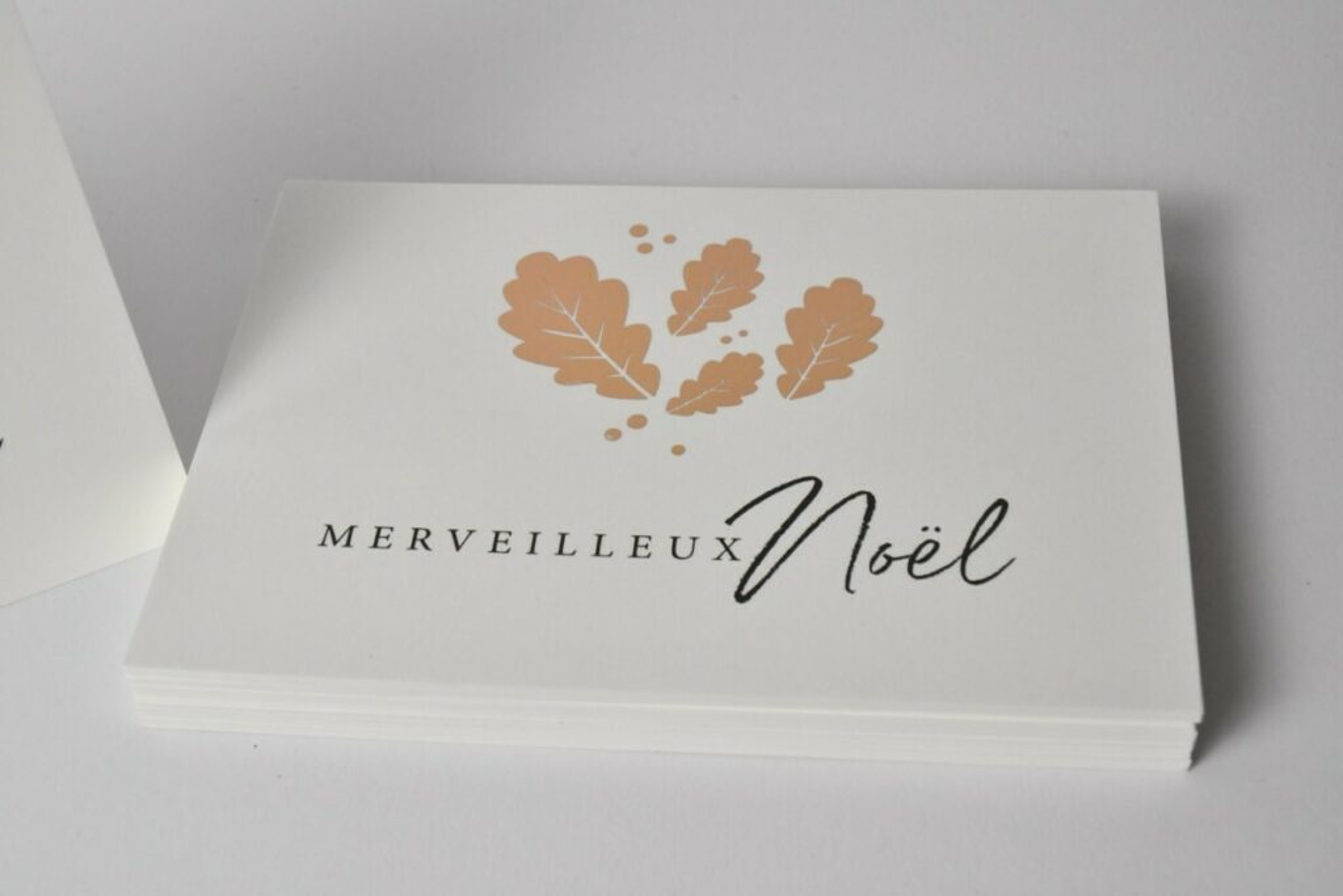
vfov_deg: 20.6
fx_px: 2462
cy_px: 448
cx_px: 672
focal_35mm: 66
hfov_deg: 30.5
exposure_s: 1/200
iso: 2500
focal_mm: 44
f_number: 11
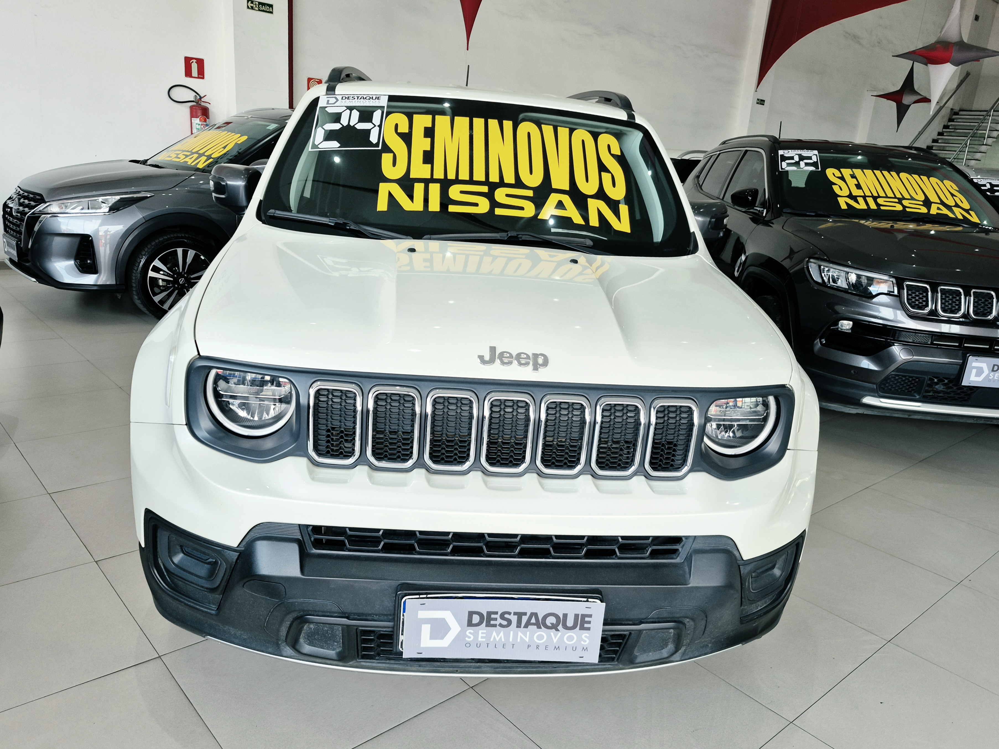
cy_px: 374
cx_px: 500
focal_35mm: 23
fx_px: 664
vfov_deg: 58.9
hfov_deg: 73.9
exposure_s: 1/120
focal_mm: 5.4
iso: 40
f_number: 1.8
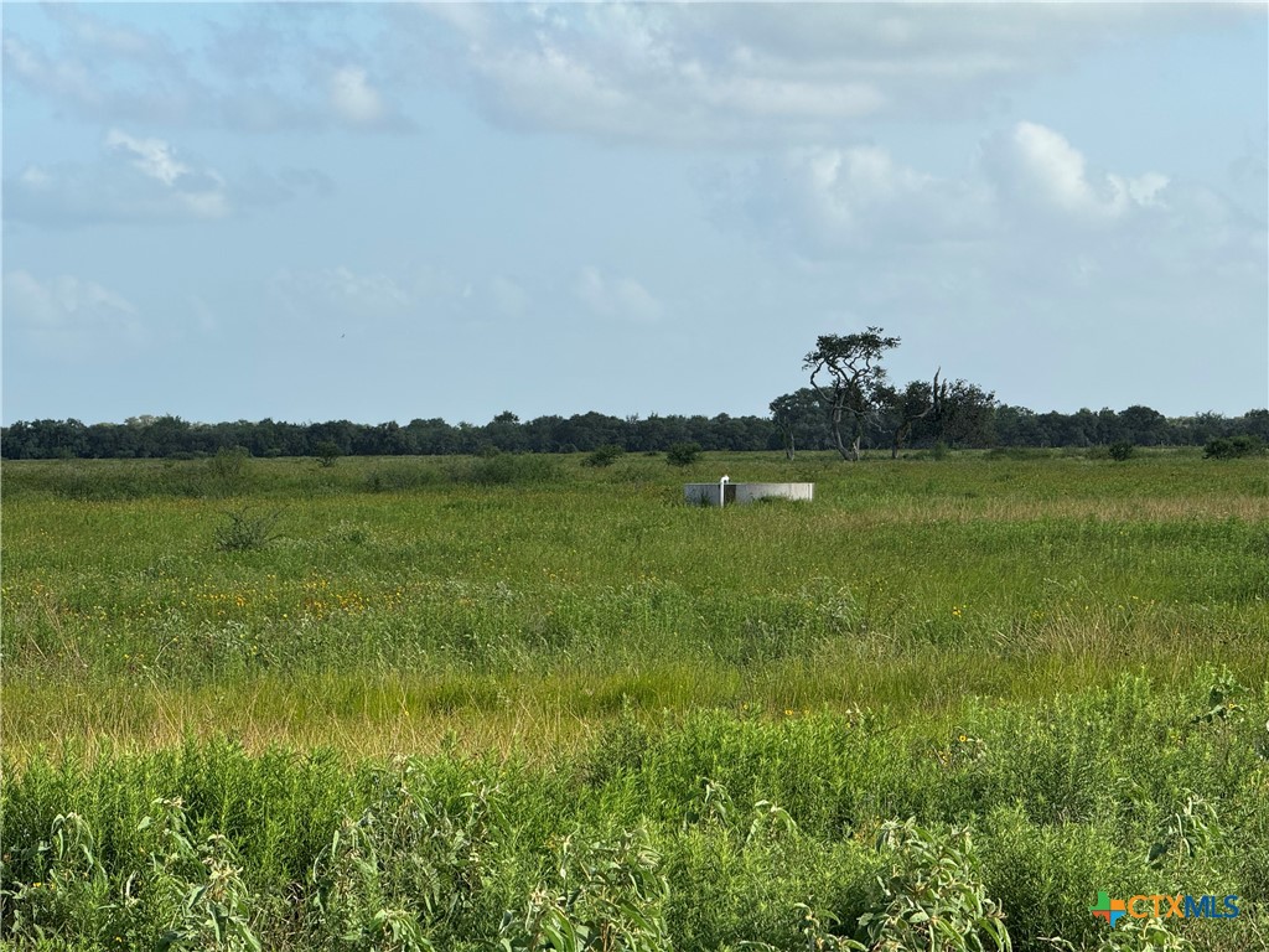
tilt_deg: -1.3
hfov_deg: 16.4
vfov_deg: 12.3
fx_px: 4399
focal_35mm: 120
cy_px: 476
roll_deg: +0.3
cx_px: 634
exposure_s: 1/1186
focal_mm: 15.66
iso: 50
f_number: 2.8
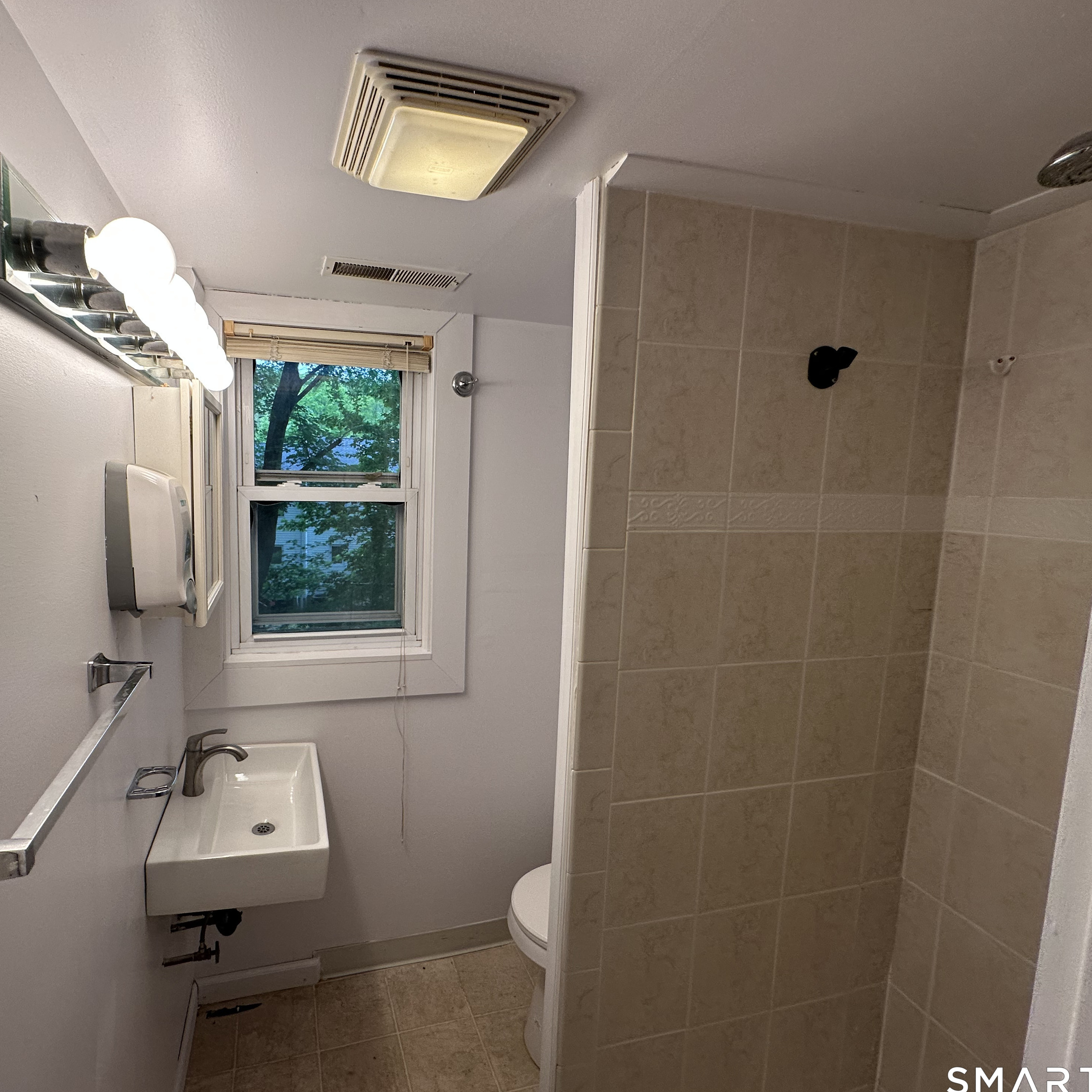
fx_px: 607
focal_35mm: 17
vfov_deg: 84.0
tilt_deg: -9.4
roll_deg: -1.7
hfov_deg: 82.6
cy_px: 544
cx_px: 420
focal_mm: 2.22
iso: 100
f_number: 2.2
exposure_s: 1/120
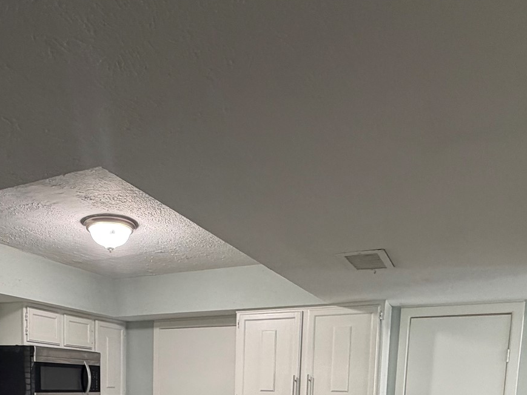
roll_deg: -0.8
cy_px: 447
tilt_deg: -7.3
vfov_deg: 35.8
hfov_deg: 54.7
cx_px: 198
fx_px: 502
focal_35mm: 33
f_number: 2.2
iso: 320
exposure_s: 1/60
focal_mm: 2.22
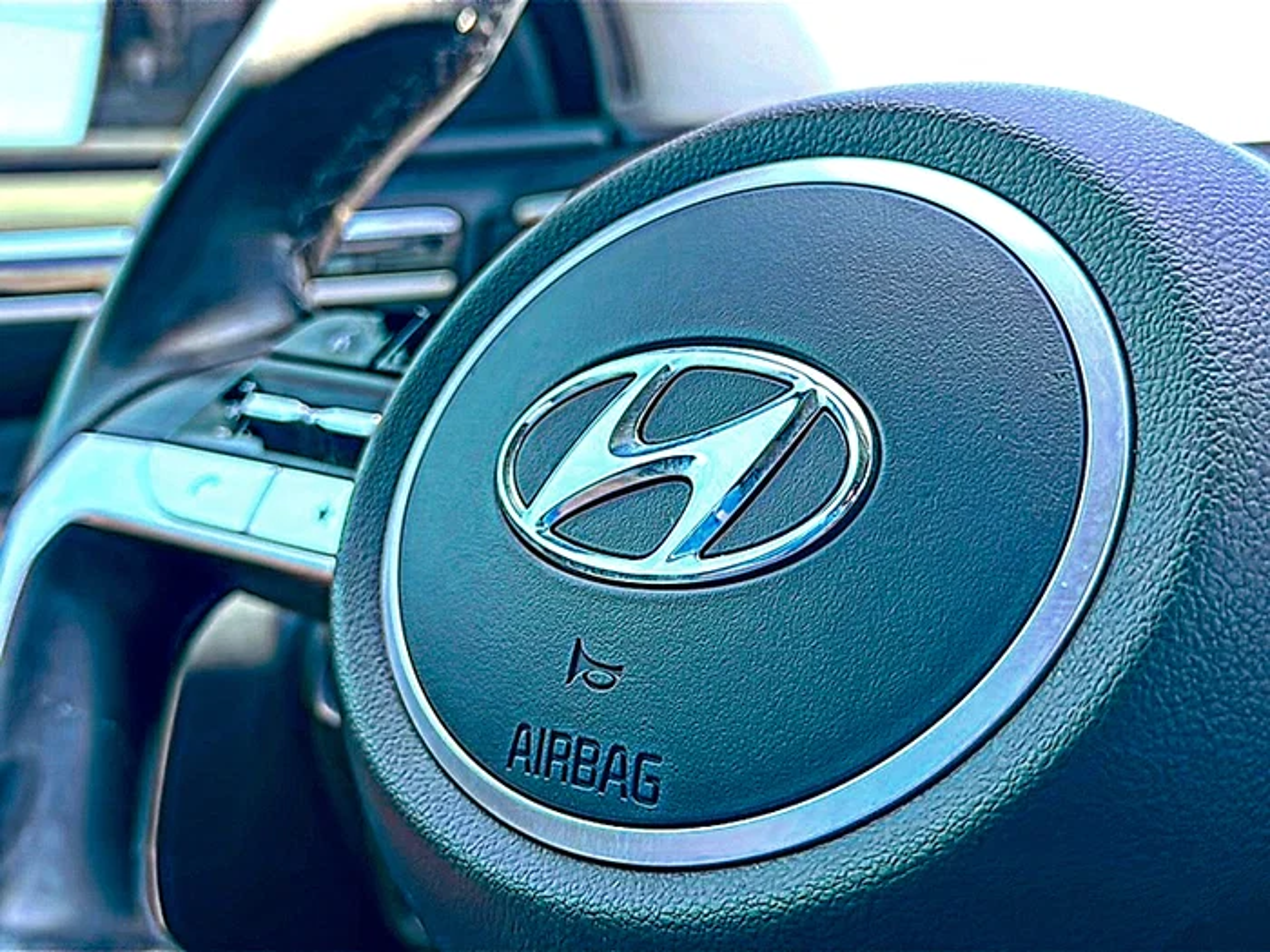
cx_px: 635
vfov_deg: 37.7
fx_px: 1394
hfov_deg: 49.0
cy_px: 476
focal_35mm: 38
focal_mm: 6.86
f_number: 1.78
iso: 64
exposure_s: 1/101
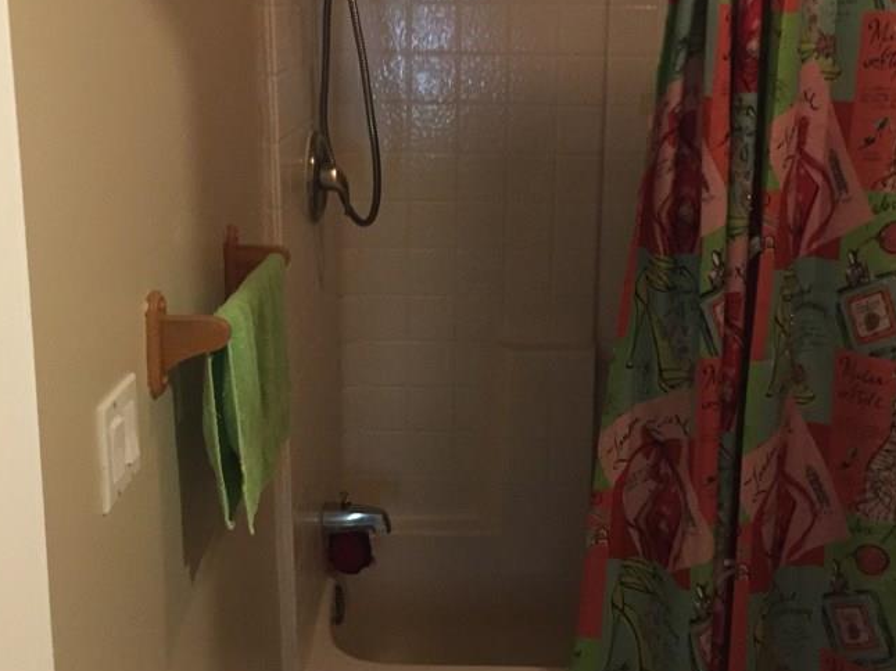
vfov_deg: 31.3
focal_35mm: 46
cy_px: 248
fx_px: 1190
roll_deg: -0.8
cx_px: 513
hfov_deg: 41.2
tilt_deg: -13.0
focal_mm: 4.15
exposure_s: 1/24
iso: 250
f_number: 2.2
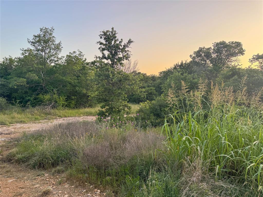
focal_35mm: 24
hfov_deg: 71.6
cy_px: 98
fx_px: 182
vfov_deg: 56.8
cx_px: 132
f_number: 1.78
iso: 80
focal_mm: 6.76
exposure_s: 1/425
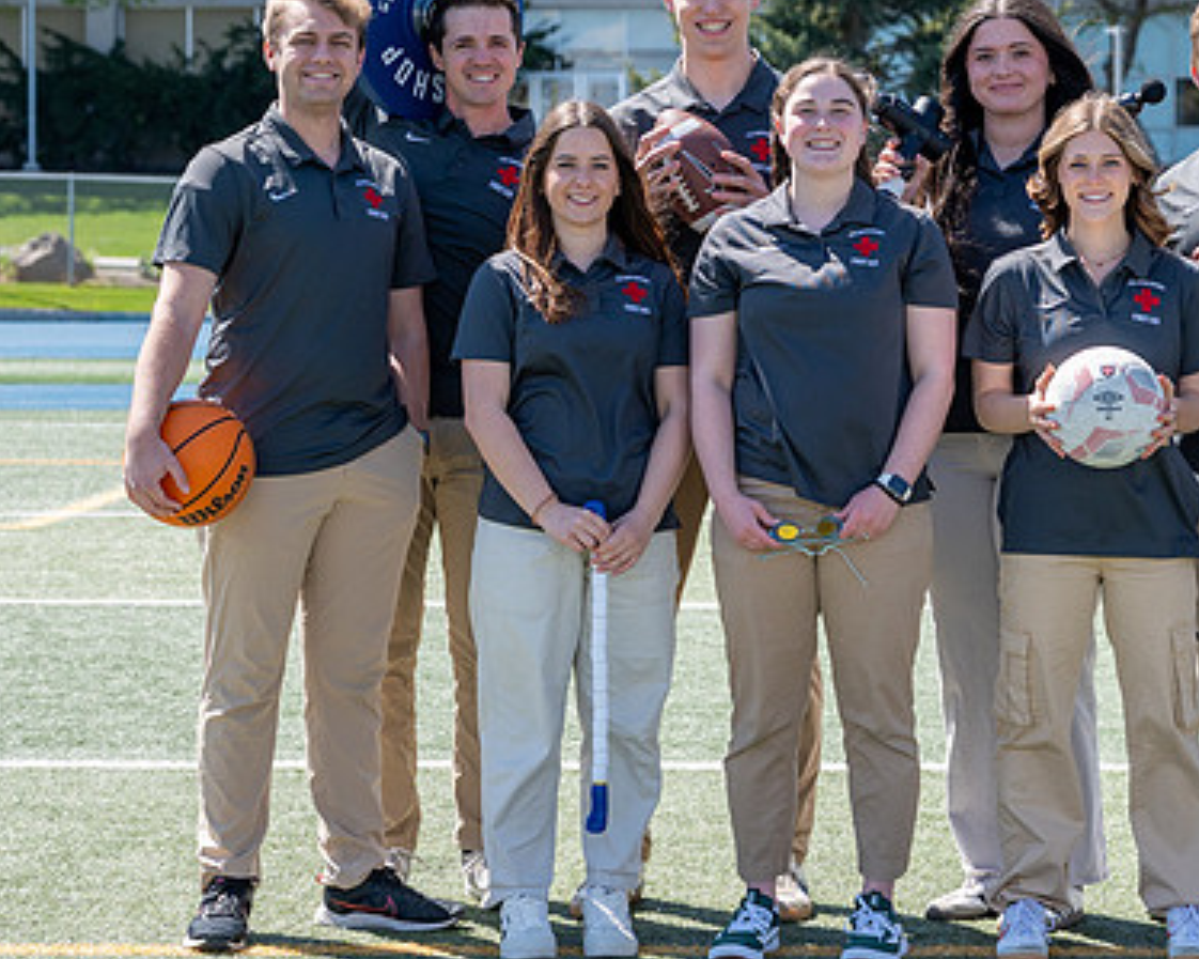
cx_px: 977
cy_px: 221
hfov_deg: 17.3
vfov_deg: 13.9
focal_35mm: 110
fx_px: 3902
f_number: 4
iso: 125
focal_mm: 54
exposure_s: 1/1250
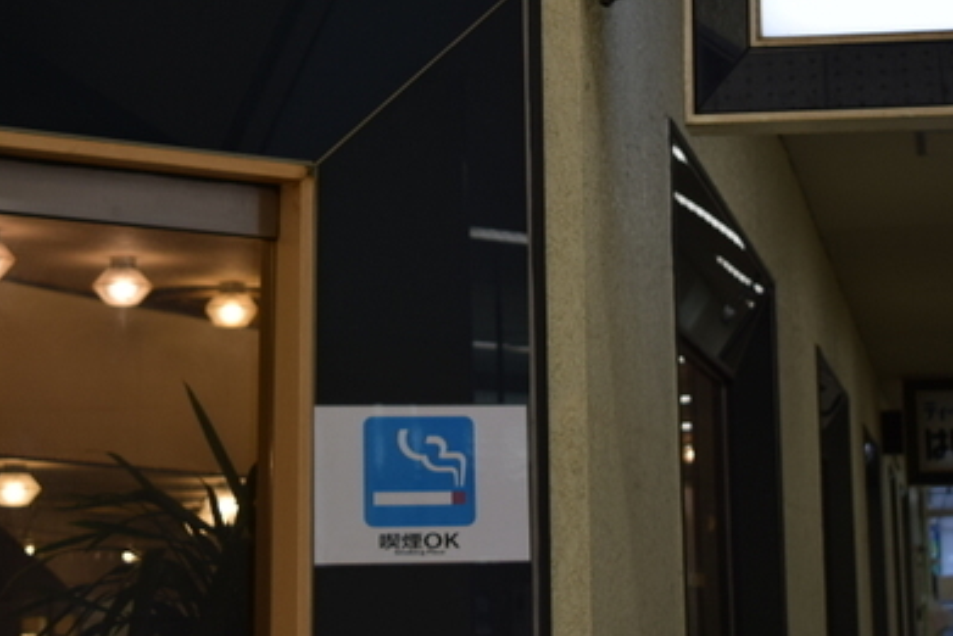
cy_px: 19
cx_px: 446
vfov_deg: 15.6
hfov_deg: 23.6
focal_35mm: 86
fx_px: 2277
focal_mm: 28
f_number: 5
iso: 100
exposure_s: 1/50
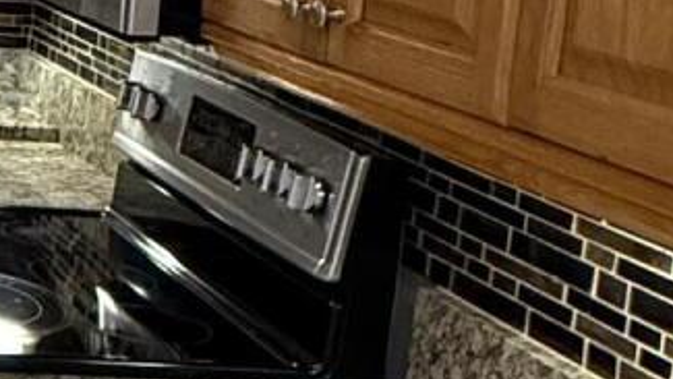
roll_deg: -3.0
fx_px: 1678
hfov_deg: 18.2
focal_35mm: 94
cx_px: -520
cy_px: 10
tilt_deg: -7.3
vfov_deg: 12.7
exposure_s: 1/60
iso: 640
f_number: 2.2
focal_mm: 2.22
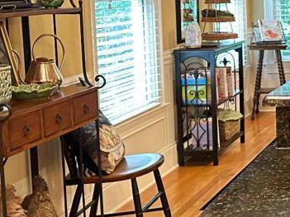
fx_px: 687
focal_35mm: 82
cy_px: 39
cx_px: 471
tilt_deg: -4.1
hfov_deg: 19.7
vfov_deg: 17.8
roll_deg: -0.4
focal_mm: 6.86
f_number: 1.78
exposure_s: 1/30
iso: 1000
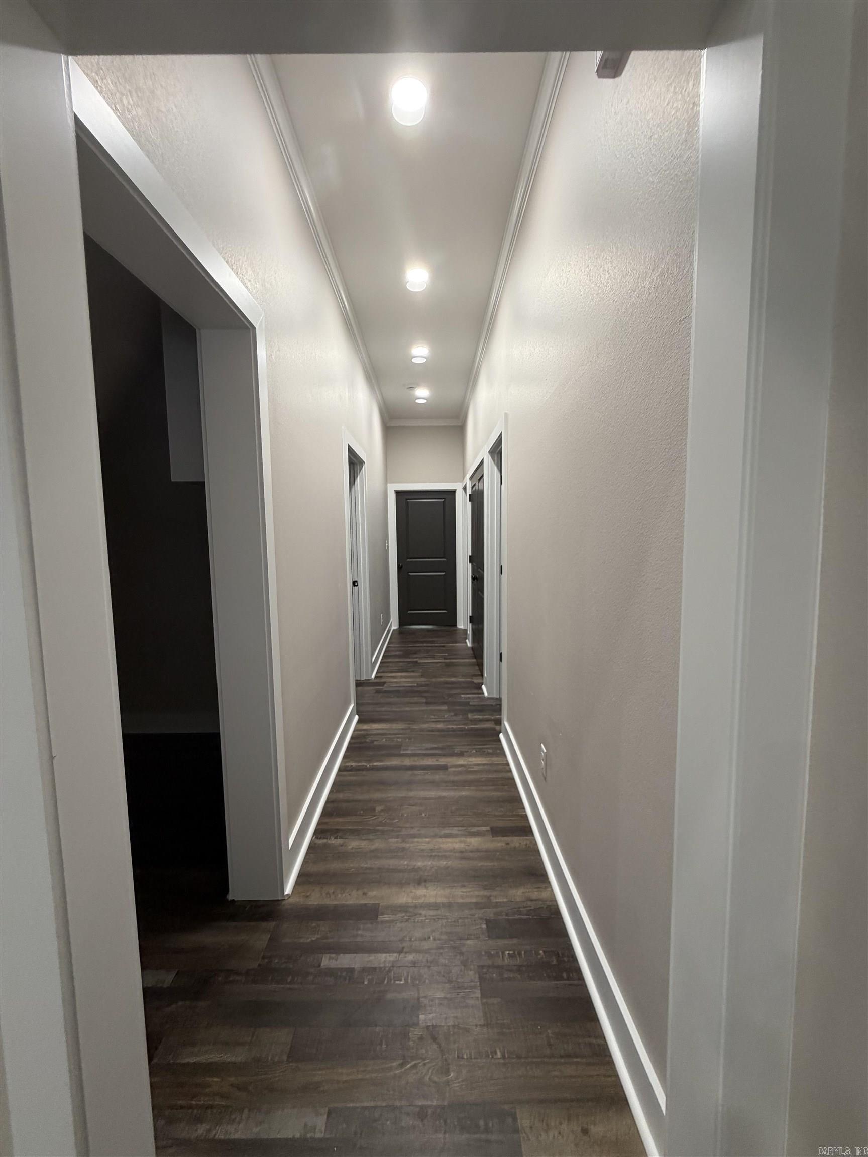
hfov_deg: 85.7
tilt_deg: -6.7
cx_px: 434
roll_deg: +1.5
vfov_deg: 102.1
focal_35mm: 14
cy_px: 578
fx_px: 468
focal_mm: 2.22
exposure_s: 1/60
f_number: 2.2
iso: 200
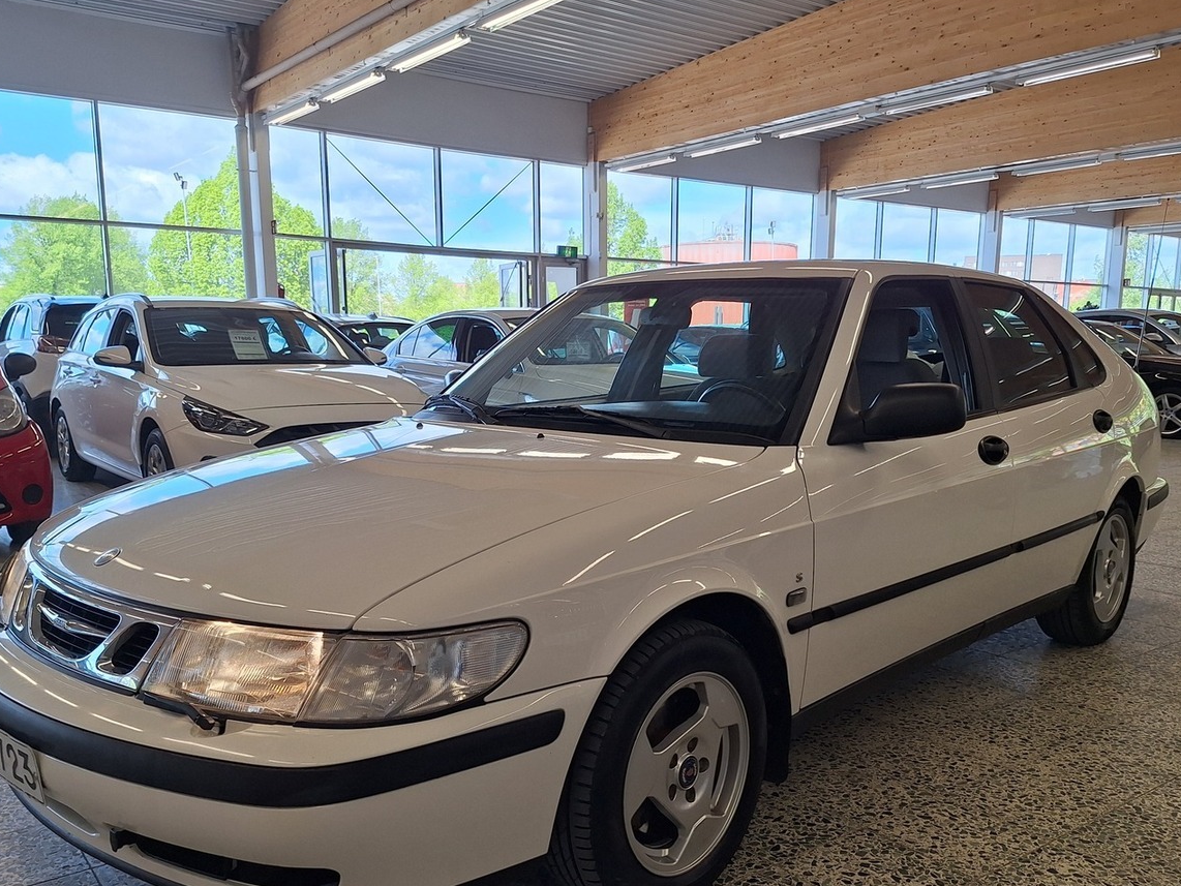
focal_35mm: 29
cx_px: 598
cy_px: 534
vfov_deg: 47.9
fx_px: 990
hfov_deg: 61.6
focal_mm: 5.54
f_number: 1.8
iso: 40
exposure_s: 1/268
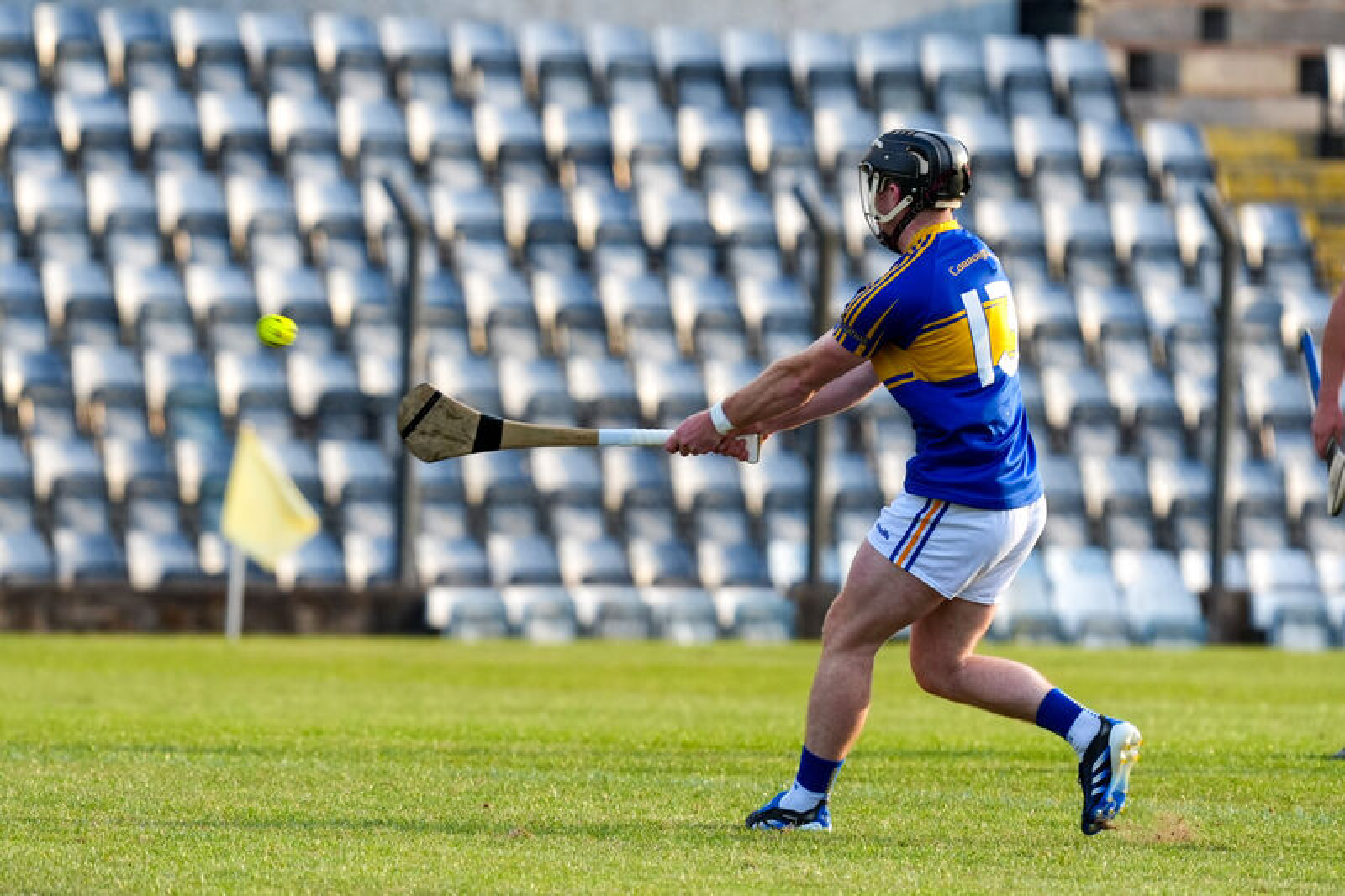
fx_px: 17854
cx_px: 672
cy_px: 448
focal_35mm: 478
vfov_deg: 2.9
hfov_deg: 4.3
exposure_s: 1/1000
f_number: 6.3
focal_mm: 478
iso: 1250
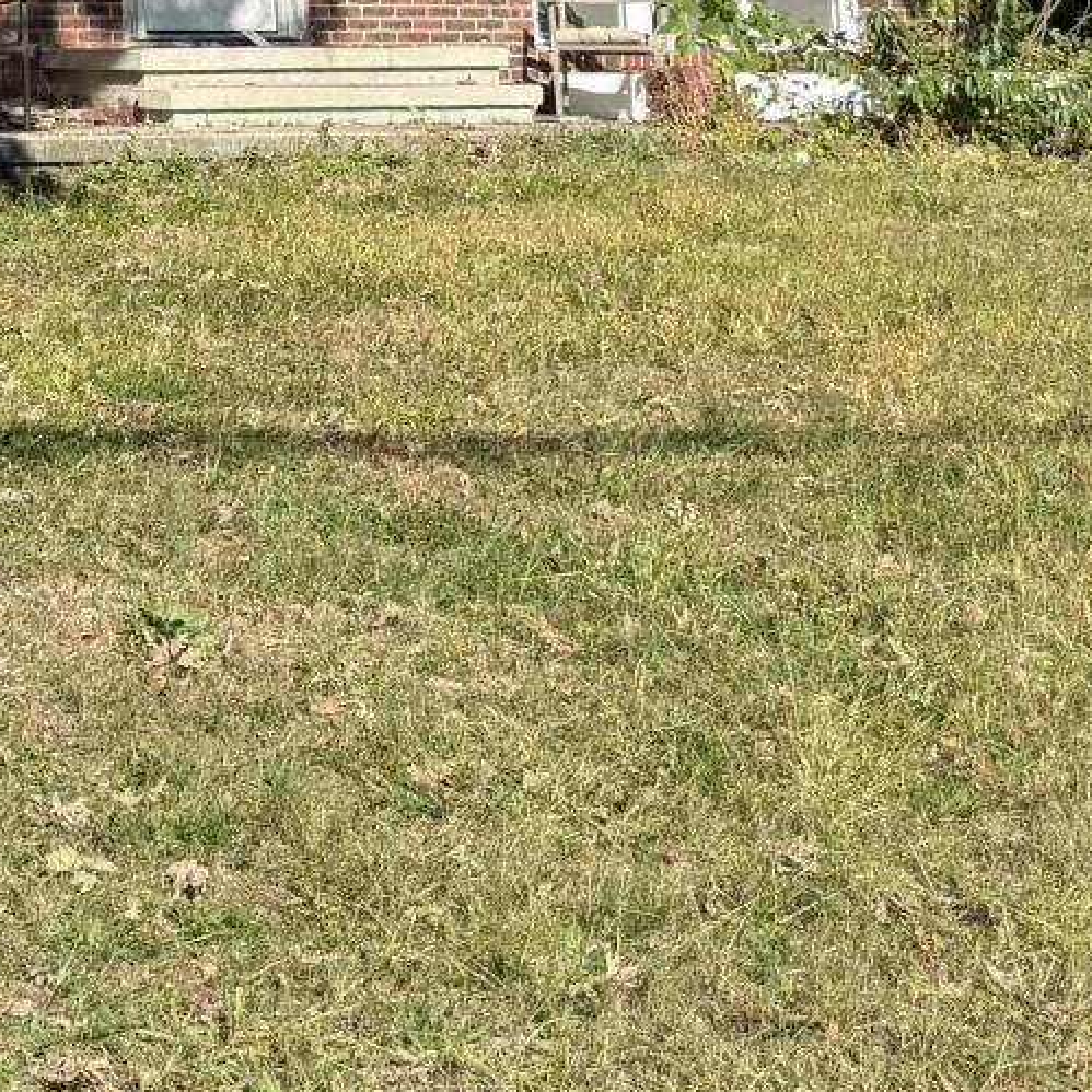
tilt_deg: +9.6
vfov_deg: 18.1
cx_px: -109
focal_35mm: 85
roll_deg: -0.8
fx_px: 3034
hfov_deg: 19.5
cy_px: -551
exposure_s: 1/2370
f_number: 1.78
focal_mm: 6.76
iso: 80
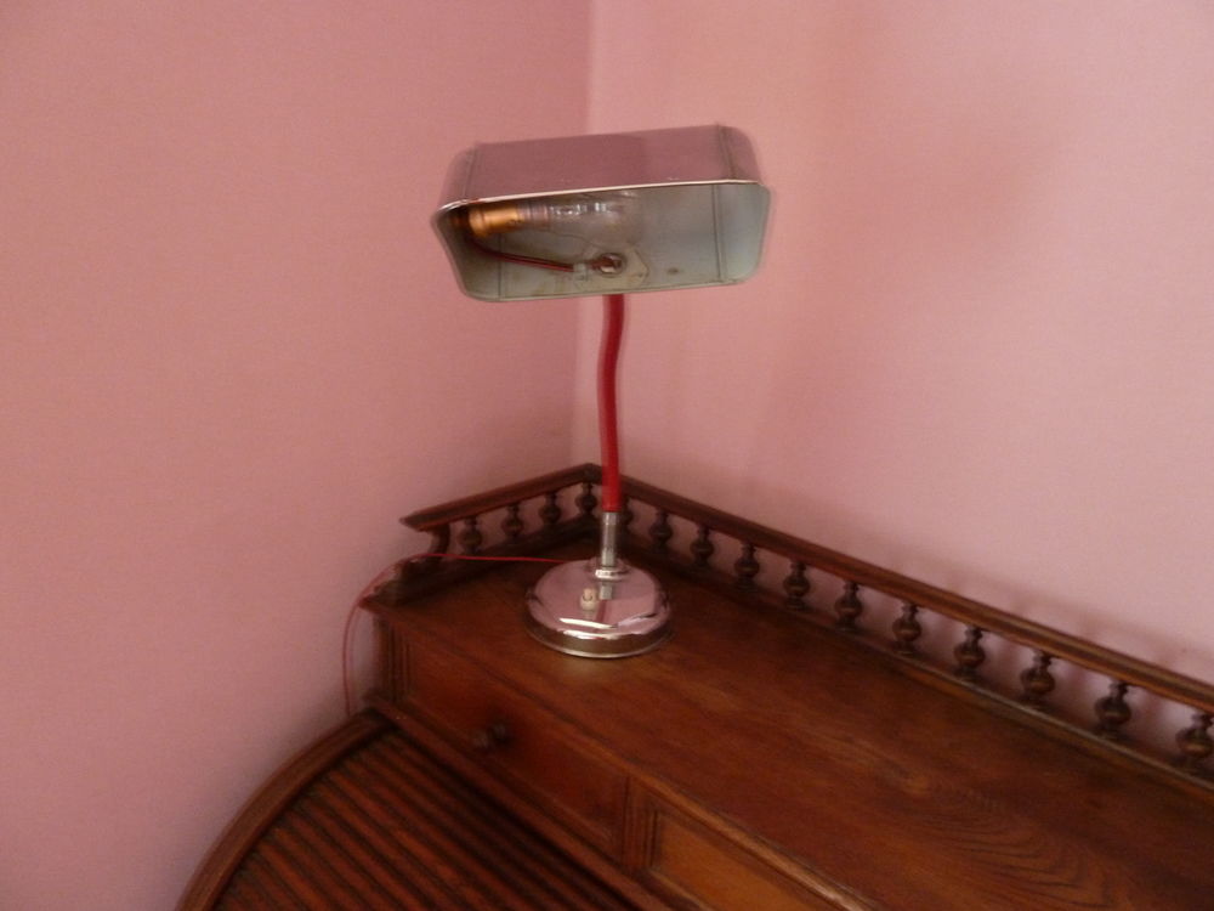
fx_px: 877
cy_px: 456
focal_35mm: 25
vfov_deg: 54.9
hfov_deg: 69.4
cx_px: 607
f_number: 3.3
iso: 400
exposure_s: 1/5
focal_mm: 4.1
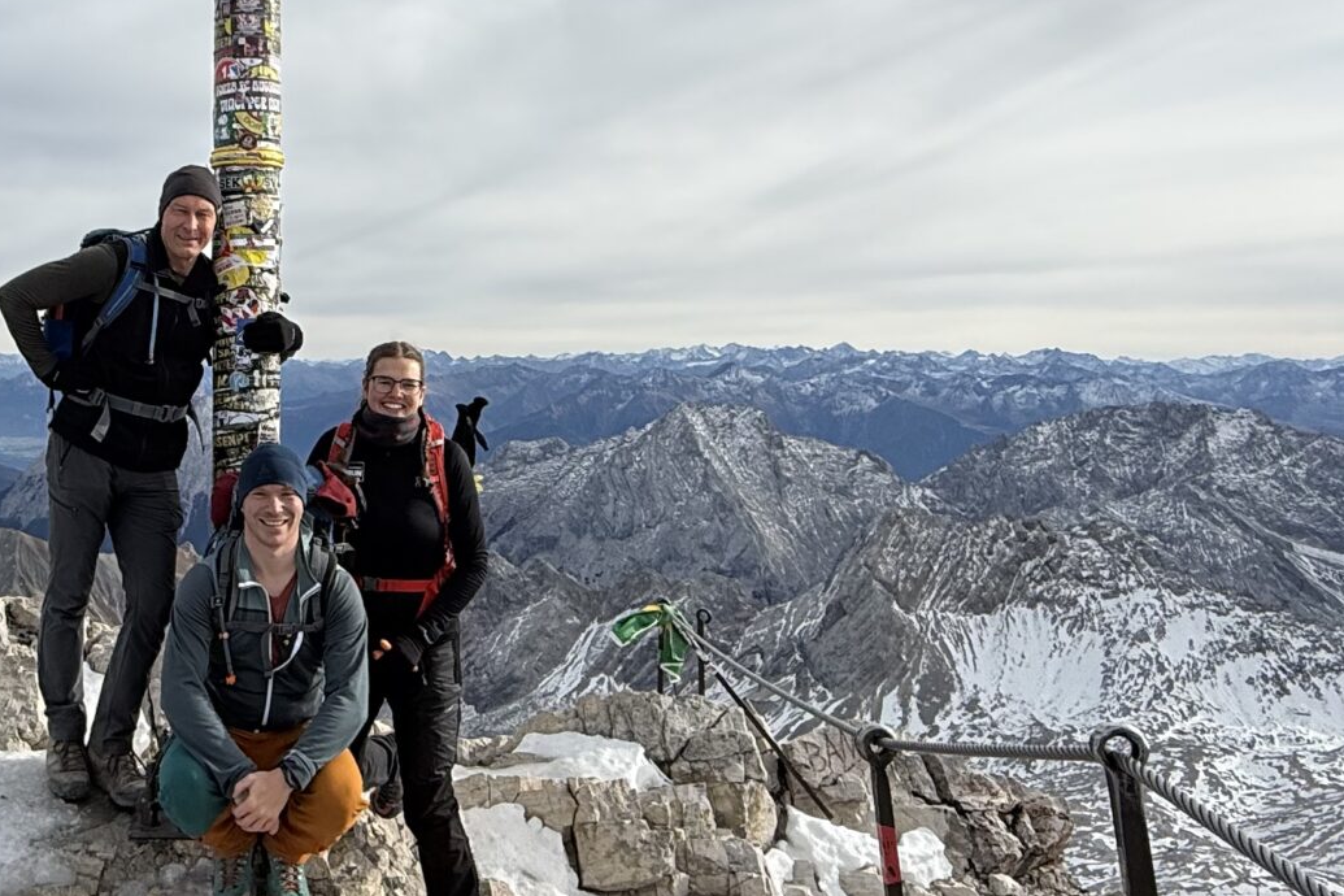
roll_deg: +0.2
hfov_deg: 50.4
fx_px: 1344
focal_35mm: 36
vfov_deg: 36.3
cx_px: 299
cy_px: 257
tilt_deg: +3.1
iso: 50
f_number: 2.2
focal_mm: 2.22
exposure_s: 1/2976
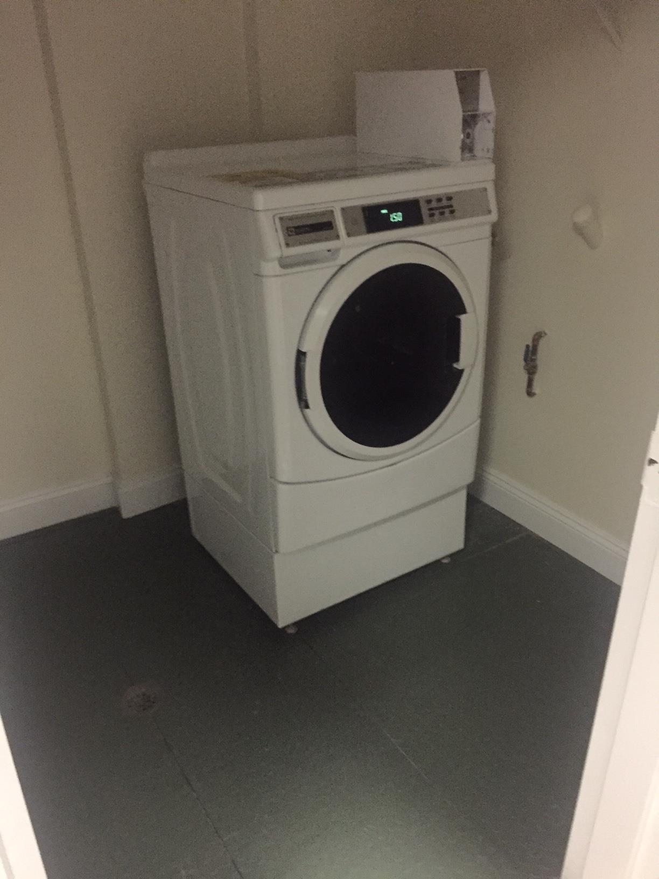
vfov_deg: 61.7
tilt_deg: -24.8
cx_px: 330
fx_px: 736
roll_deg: +1.1
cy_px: 440
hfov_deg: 48.2
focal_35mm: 29
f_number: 2.2
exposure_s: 1/15
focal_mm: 4.15
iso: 800
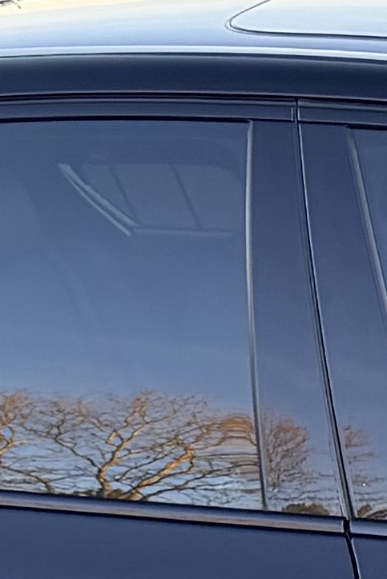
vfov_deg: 10.1
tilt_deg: -22.4
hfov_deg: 6.6
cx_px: 906
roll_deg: +3.8
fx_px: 3175
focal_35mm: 197
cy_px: 883
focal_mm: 6.76
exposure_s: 1/121
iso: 125
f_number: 1.78
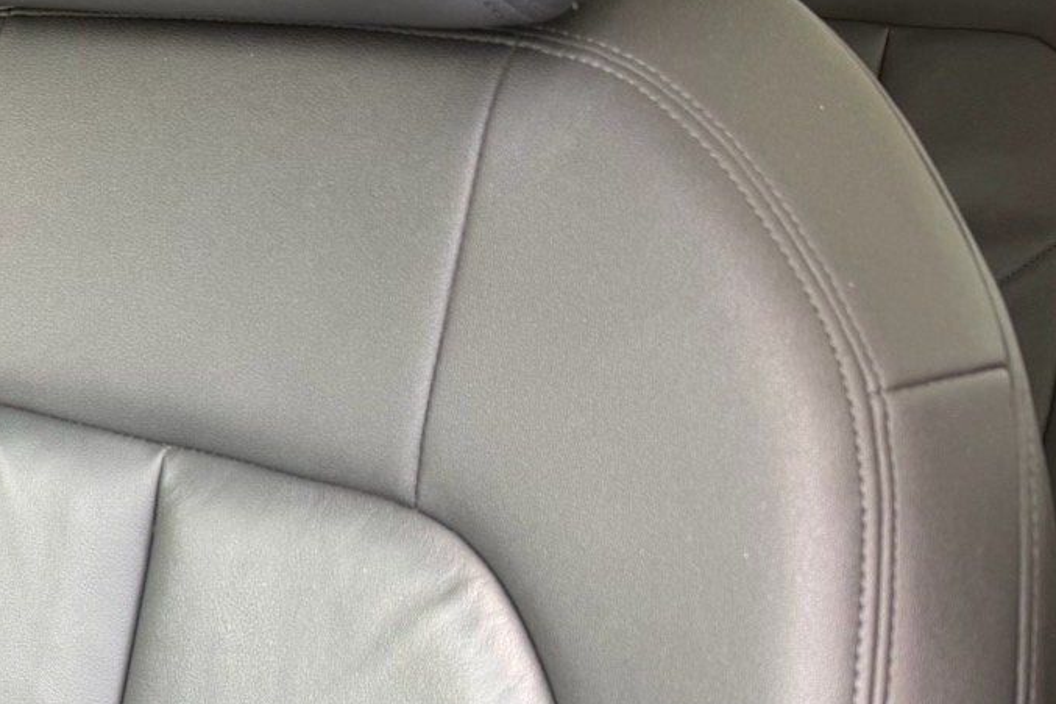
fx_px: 1730
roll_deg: +0.0
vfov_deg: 23.0
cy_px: 357
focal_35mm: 59
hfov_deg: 30.3
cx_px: -114
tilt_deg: -22.2
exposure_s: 1/121
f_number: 1.78
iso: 80
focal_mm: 6.76
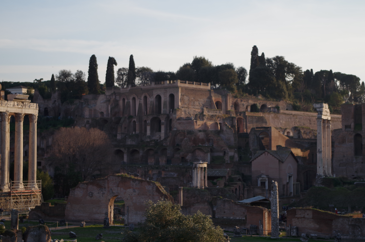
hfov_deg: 27.0
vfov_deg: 18.1
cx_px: 182
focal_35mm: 75
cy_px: 121
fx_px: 759
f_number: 5.6
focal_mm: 50
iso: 200
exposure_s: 1/320
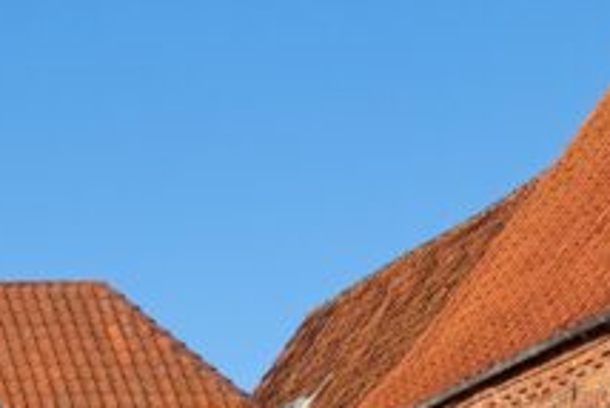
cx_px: -772
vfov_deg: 11.8
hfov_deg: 13.7
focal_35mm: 115
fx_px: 1950
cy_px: 401
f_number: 5.6
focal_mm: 16
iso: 160
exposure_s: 1/480
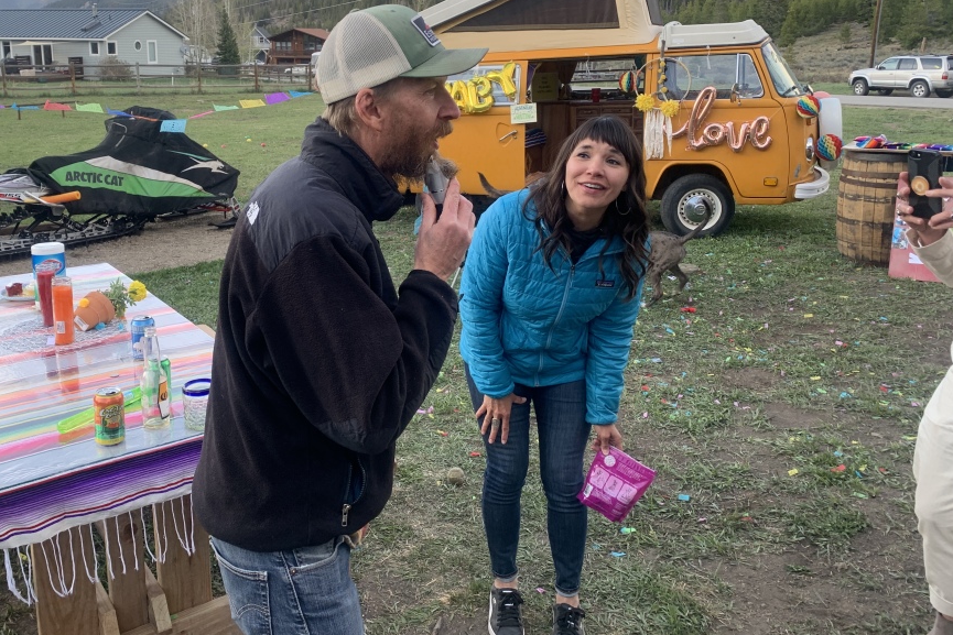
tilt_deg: -13.1
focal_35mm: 32
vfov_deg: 40.8
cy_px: 231
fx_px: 847
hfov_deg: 58.4
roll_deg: +0.5
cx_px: 401
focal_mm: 4.25
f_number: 1.8
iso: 40
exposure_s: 1/121
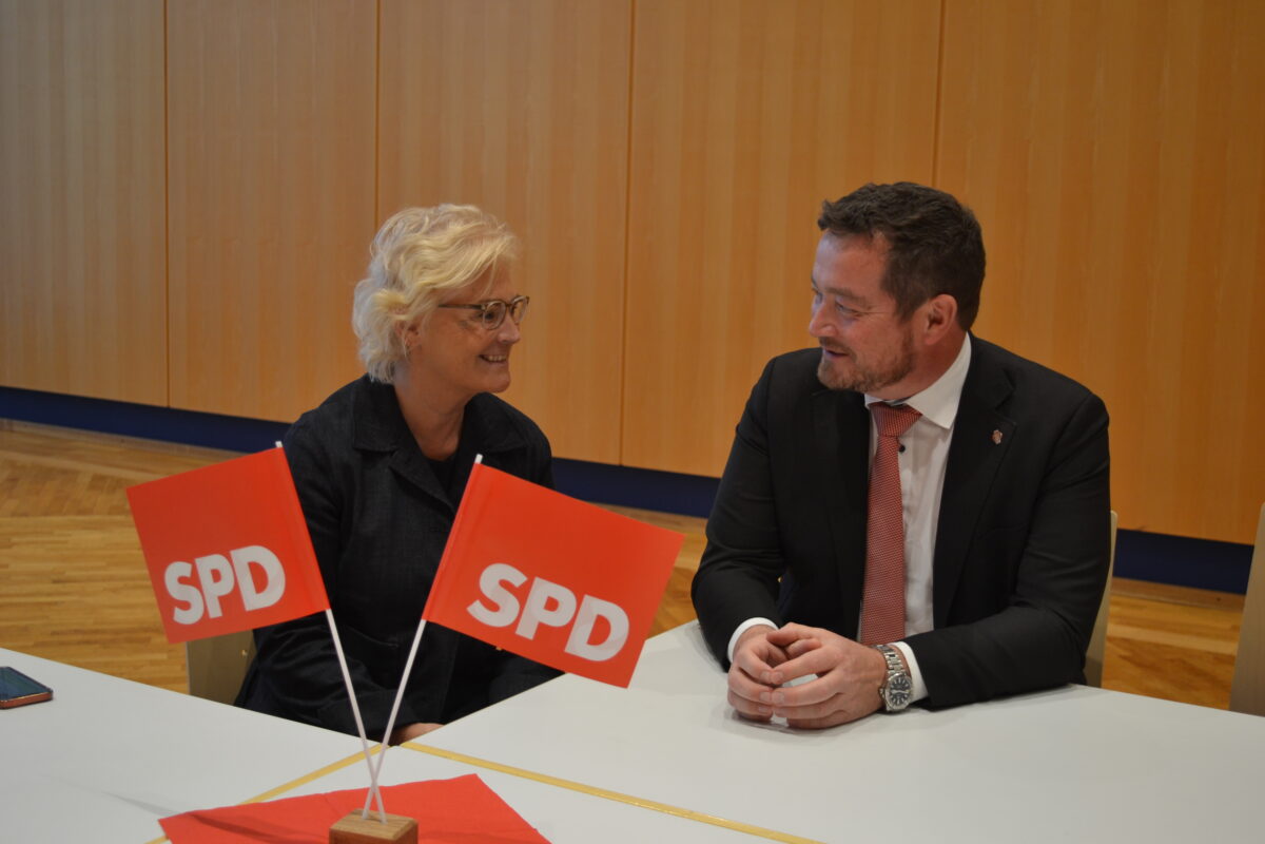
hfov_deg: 41.1
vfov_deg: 28.1
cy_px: 422
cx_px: 632
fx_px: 1687
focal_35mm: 48
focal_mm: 32
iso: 400
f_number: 4.8
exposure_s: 1/40
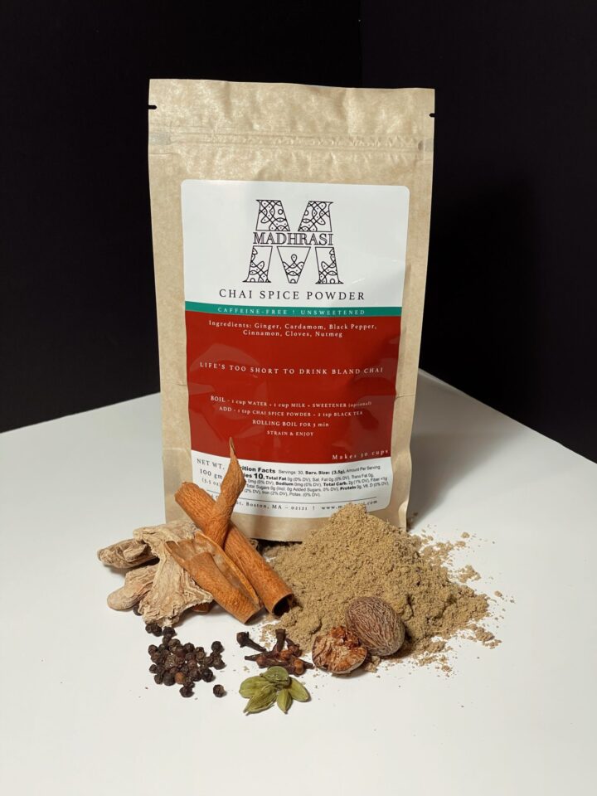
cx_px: 298
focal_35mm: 64
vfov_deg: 30.3
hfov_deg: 22.9
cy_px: 398
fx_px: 1472
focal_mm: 7.5
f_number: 2.2
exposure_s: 1/120
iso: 160
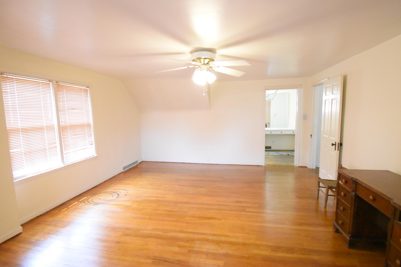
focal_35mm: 17
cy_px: 134
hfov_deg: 92.4
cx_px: 200
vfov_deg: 69.7
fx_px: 192
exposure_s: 1/125
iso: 6400
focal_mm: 11.5
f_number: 4.8
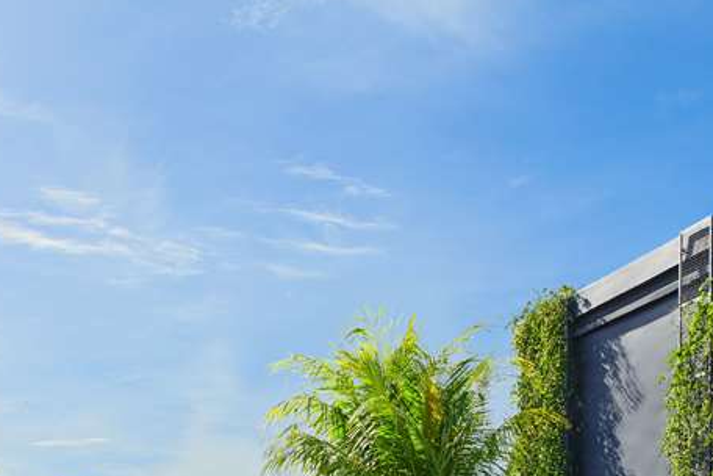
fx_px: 1565
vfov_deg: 15.7
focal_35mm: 79
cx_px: -50
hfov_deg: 24.2
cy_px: 745
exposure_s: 1/80
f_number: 11
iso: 100
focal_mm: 24
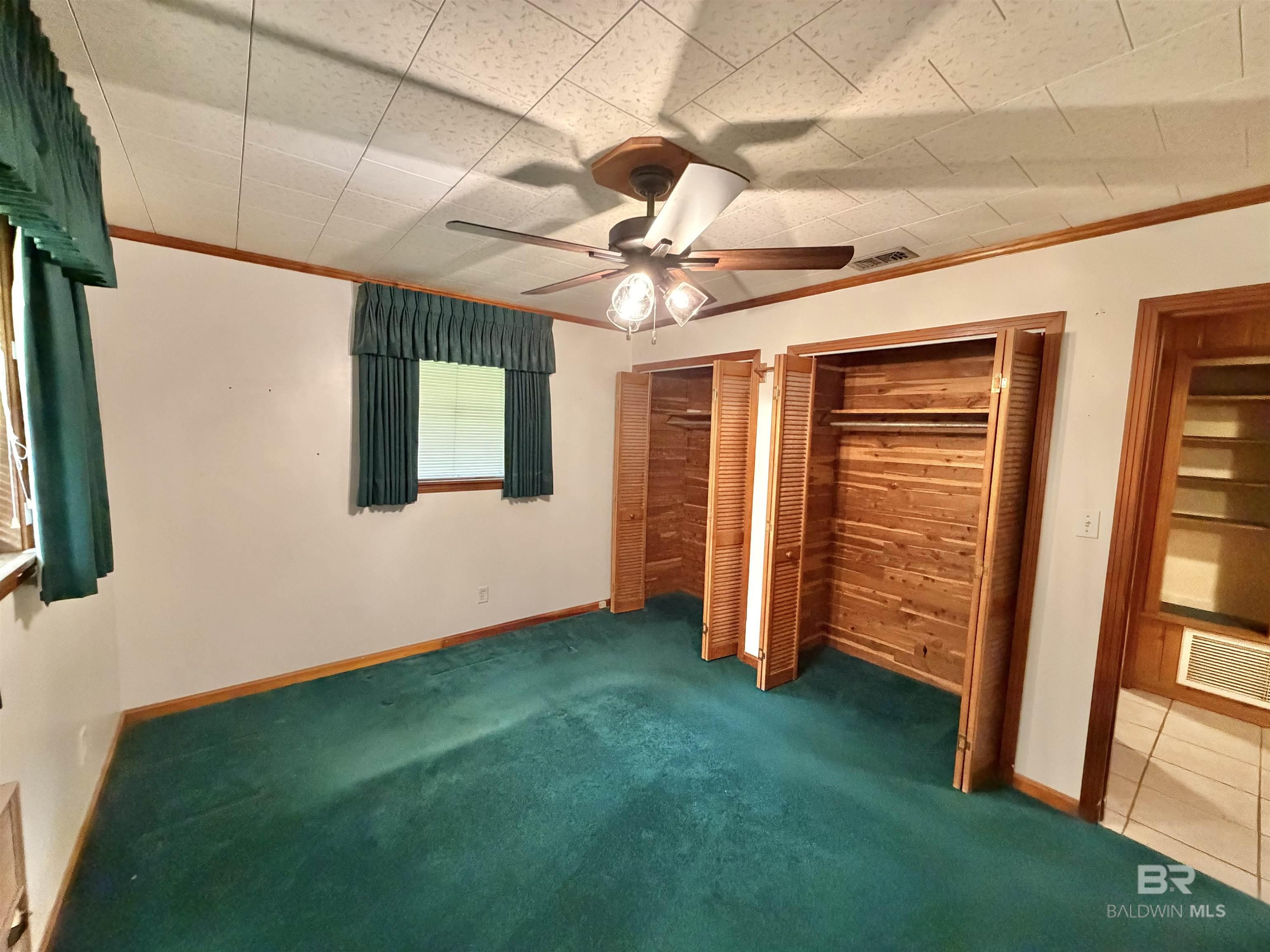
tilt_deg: -5.9
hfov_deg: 102.1
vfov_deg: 85.7
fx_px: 514
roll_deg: -1.4
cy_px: 476
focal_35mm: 14
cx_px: 635
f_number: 2.2
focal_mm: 2.22
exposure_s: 1/60
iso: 1000
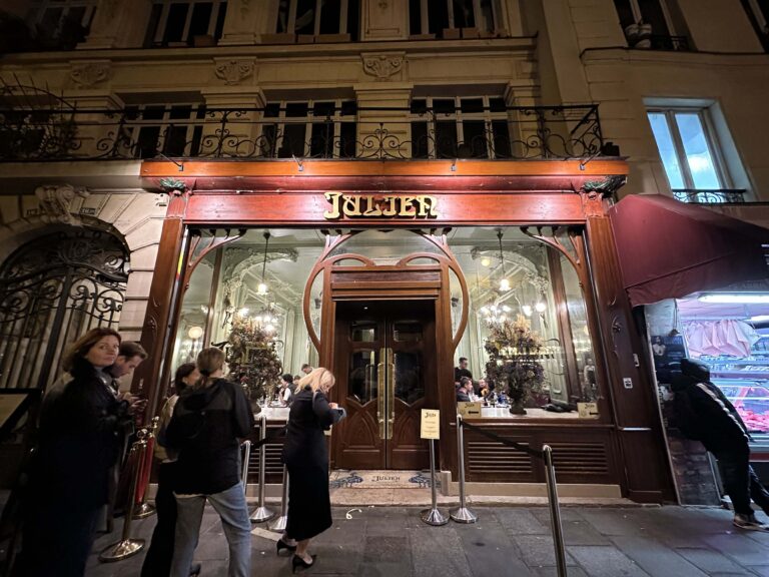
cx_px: 384
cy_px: 288
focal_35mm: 14
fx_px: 311
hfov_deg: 102.1
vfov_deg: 85.7
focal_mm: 2.22
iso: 800
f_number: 2.2
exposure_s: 1/50
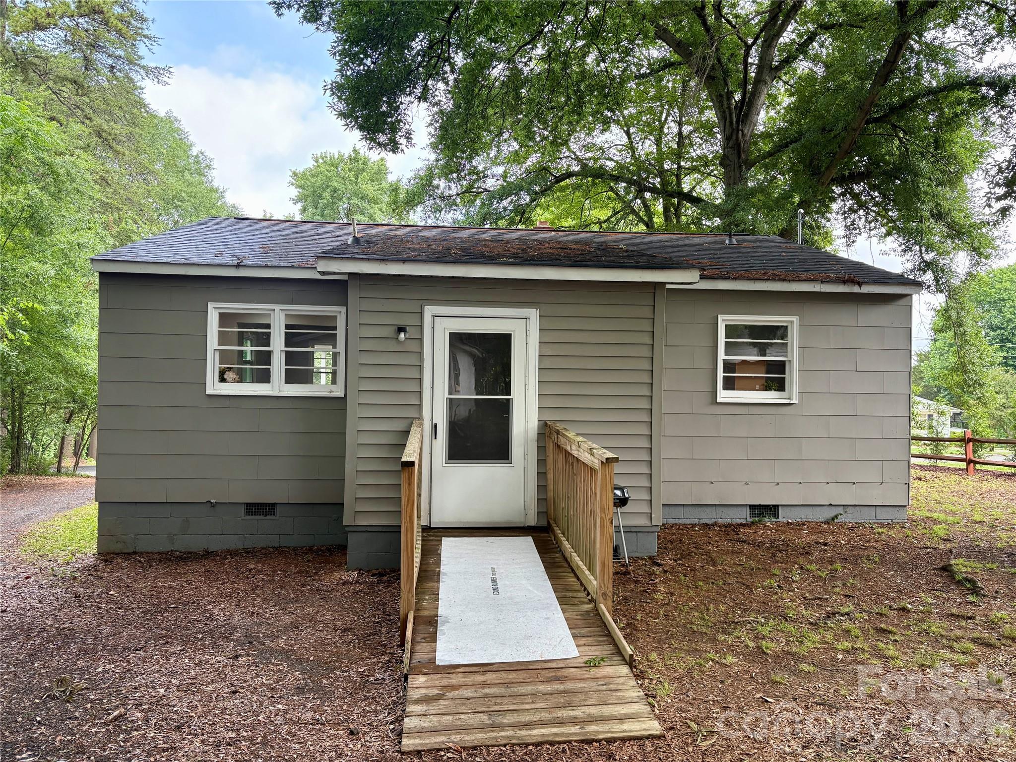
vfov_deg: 53.1
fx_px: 763
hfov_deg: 67.3
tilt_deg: +0.9
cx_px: 508
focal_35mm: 26
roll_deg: -1.3
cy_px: 381
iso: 64
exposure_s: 1/256
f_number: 1.6
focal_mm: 5.96
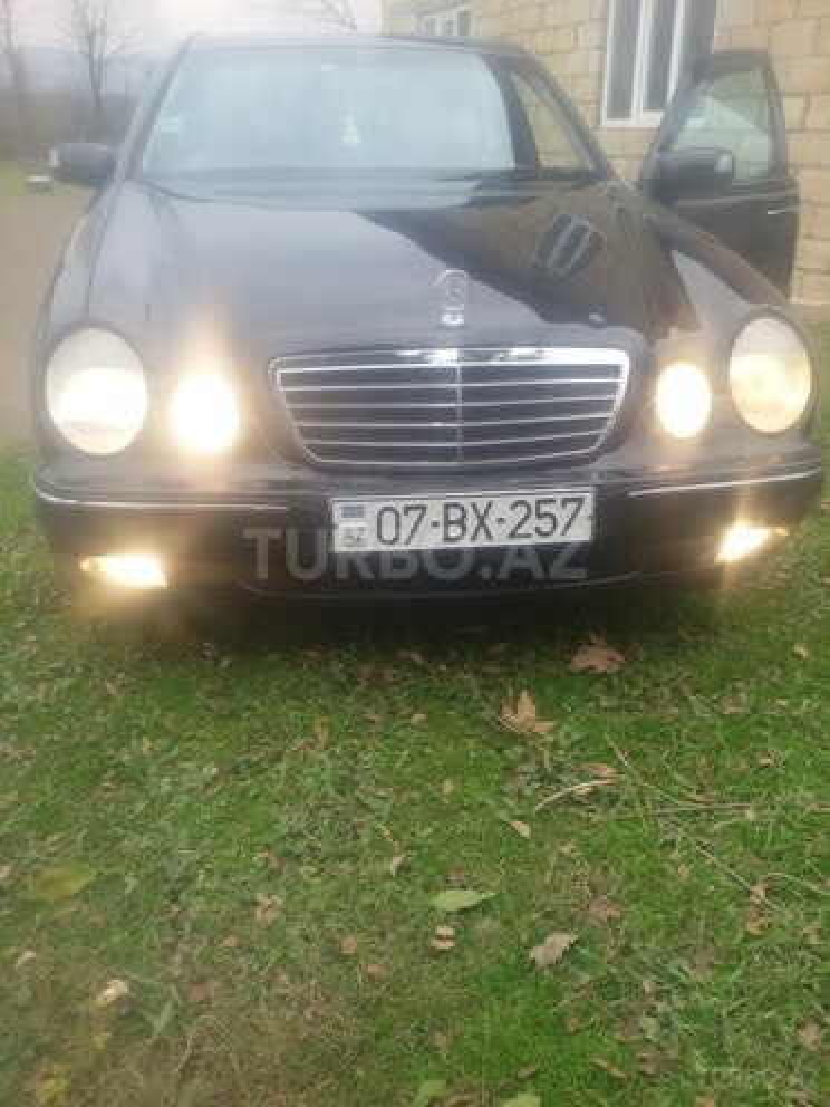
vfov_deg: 58.4
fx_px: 991
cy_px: 554
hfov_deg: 45.4
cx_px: 415
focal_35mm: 31
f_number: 2.4
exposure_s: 1/100
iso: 40
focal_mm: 2.93
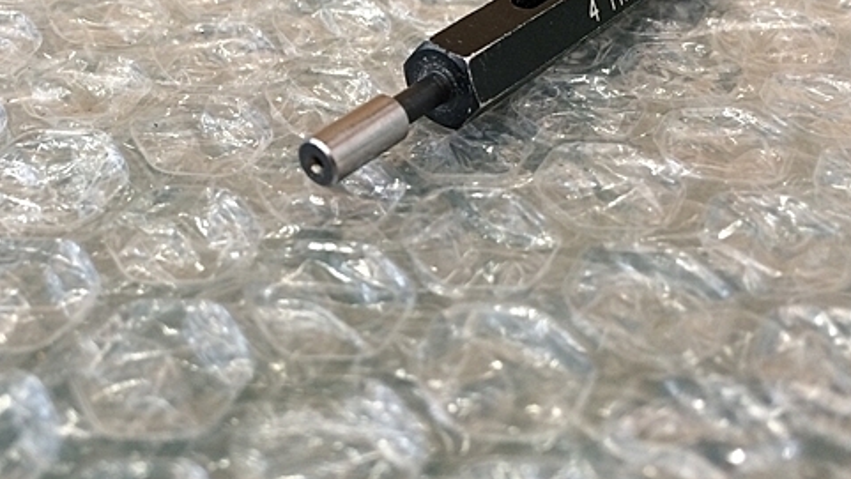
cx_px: 336
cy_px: 156
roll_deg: -0.8
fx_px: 948
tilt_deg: -38.1
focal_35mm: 42
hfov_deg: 48.0
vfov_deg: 28.2
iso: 80
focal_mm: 4.15
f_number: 2.2
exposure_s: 1/30
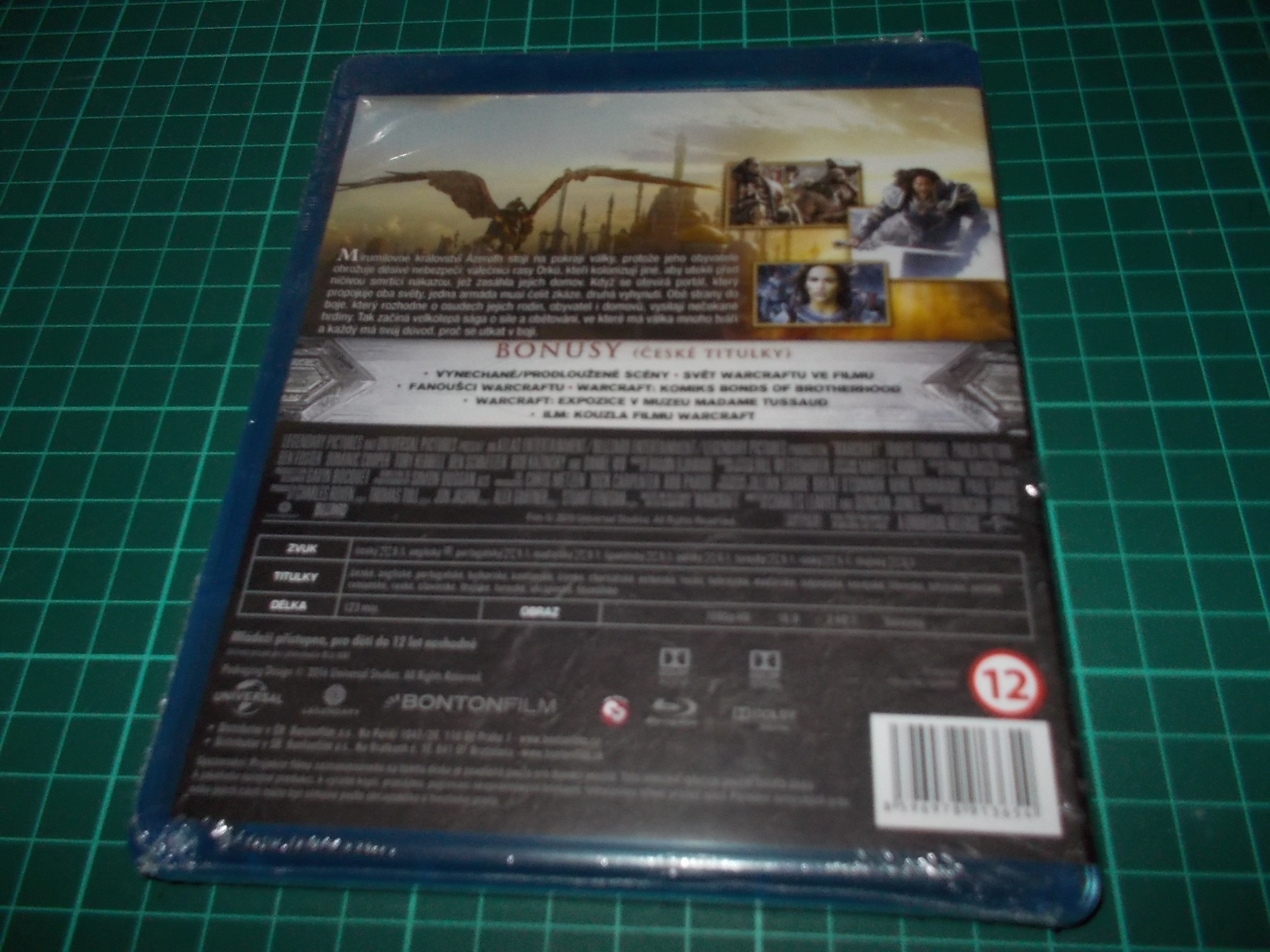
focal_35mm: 29
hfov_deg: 61.7
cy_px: 476
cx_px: 635
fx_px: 1064
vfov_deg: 48.2
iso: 200
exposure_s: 1/30
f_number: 3.3
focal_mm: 4.1
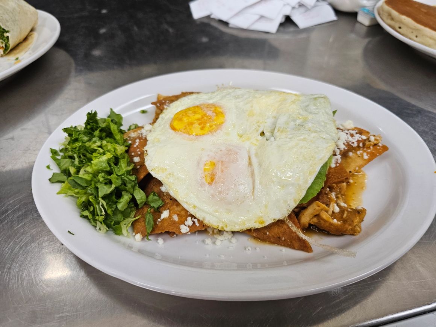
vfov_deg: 58.9
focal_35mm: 23
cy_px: 164
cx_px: 218
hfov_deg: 73.9
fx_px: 290
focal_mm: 6.3
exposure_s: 1/120
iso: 250
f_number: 1.7
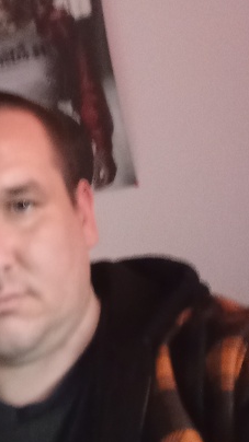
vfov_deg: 40.6
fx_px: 599
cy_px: 200
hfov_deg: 22.3
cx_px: -17
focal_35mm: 51
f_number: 2.2
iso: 782
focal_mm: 2.23
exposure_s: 1/20
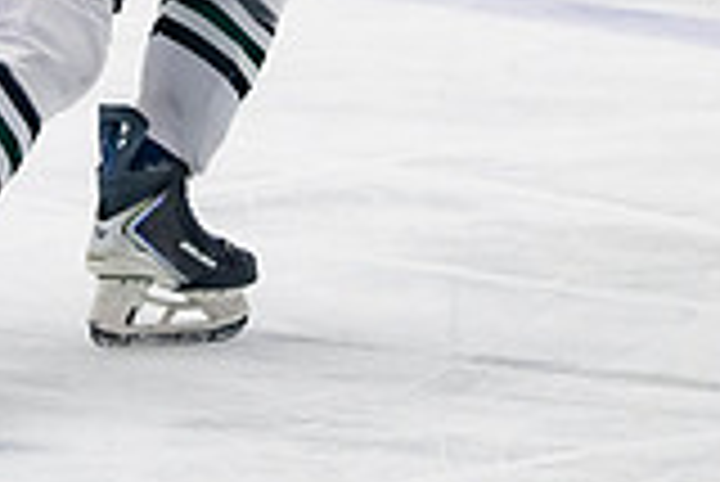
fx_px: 9468
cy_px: -449
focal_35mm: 473
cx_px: 54
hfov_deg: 4.4
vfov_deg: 2.9
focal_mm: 98
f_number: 3.2
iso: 2000
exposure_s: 1/640
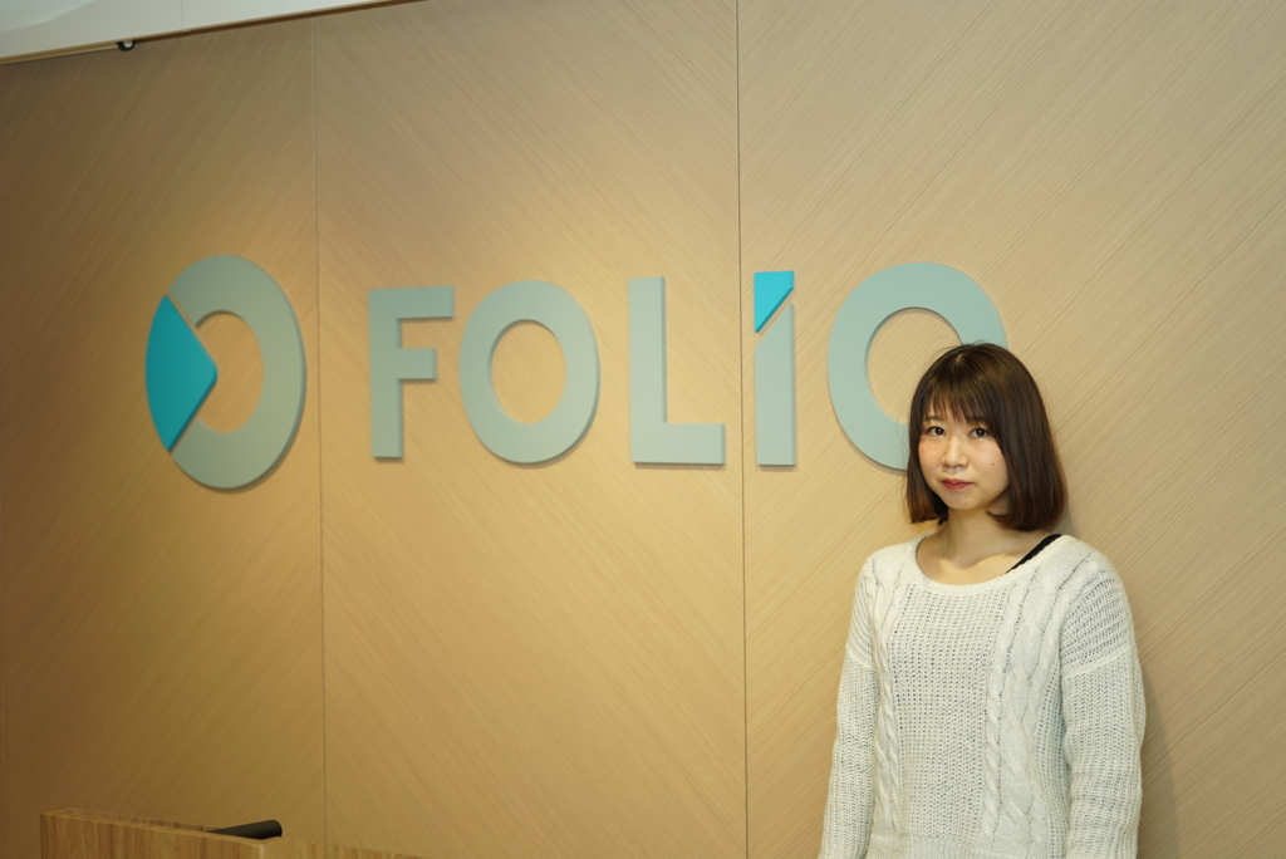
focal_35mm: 65
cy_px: 430
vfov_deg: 20.9
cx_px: 643
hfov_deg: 30.9
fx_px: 2323
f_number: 2
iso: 100
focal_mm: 65
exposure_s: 1/60
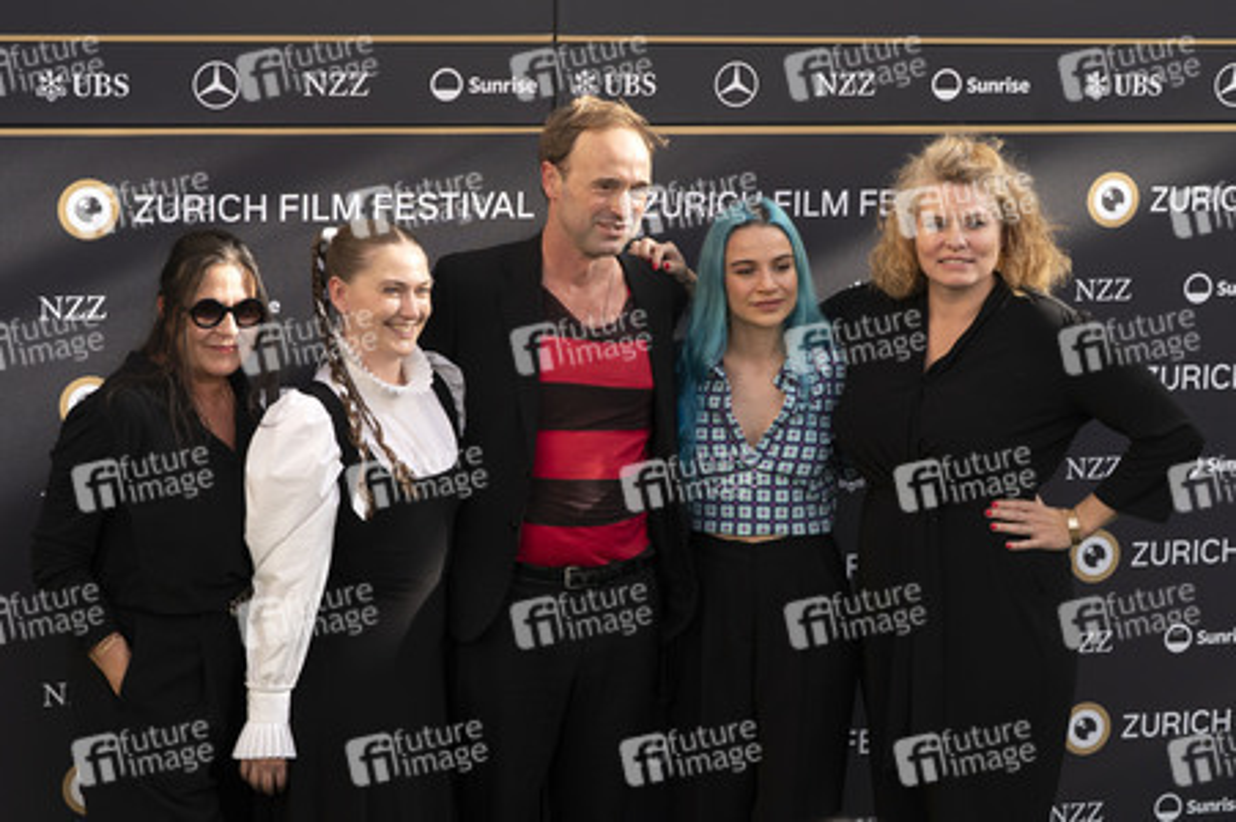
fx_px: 2661
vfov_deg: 17.6
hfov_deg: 26.1
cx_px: 559
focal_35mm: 78
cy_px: 367
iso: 800
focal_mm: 70
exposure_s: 1/640
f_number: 6.3
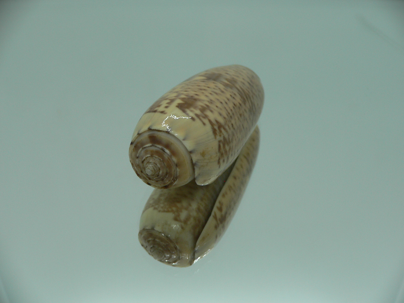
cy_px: 152
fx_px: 408
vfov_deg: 40.7
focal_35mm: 35
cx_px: 202
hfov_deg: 52.6
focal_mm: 4.6
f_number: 2.8
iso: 80
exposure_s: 1/60
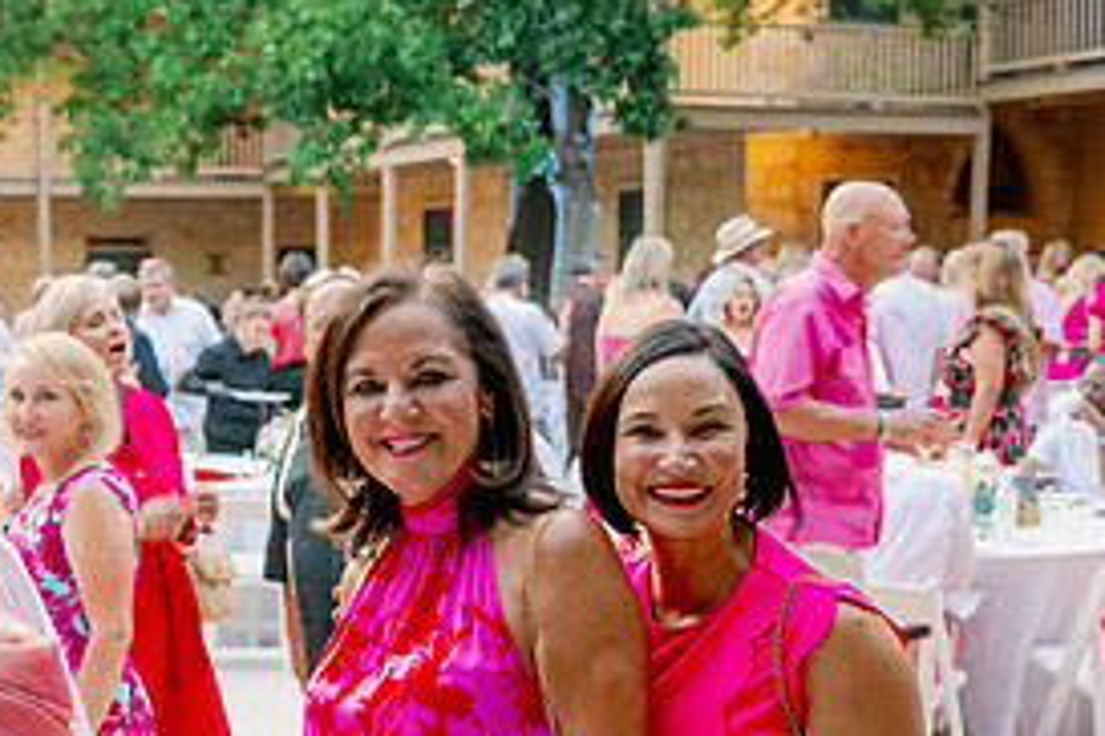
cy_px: 645
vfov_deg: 19.2
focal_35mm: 70
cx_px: 271
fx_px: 2148
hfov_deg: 28.4
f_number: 4.5
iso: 400
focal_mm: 33
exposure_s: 1/60
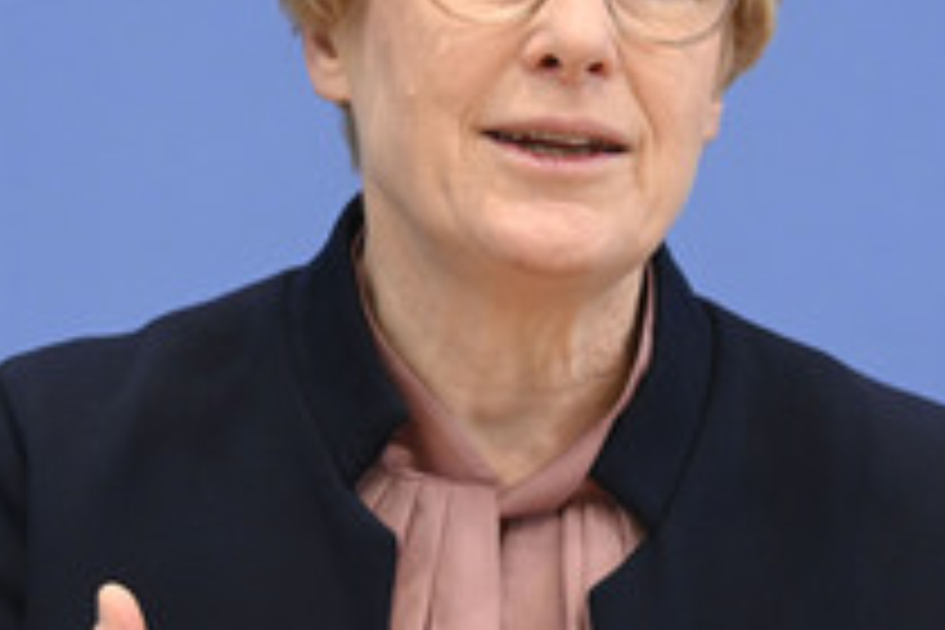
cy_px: 302
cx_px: 466
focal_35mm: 225
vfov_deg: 6.1
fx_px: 5906
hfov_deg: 9.1
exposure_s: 1/640
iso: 4000
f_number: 5.6
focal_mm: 105
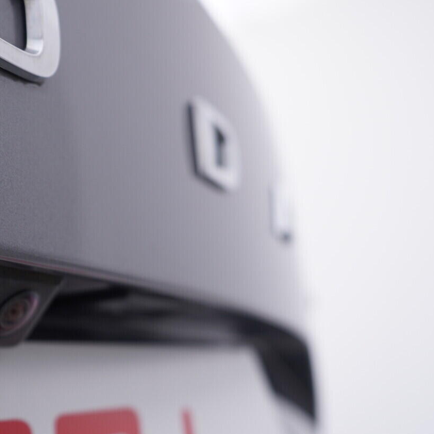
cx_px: 127
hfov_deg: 31.3
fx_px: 766
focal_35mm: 54
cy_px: 229
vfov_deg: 31.6
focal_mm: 24
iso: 125
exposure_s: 1/60
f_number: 3.5
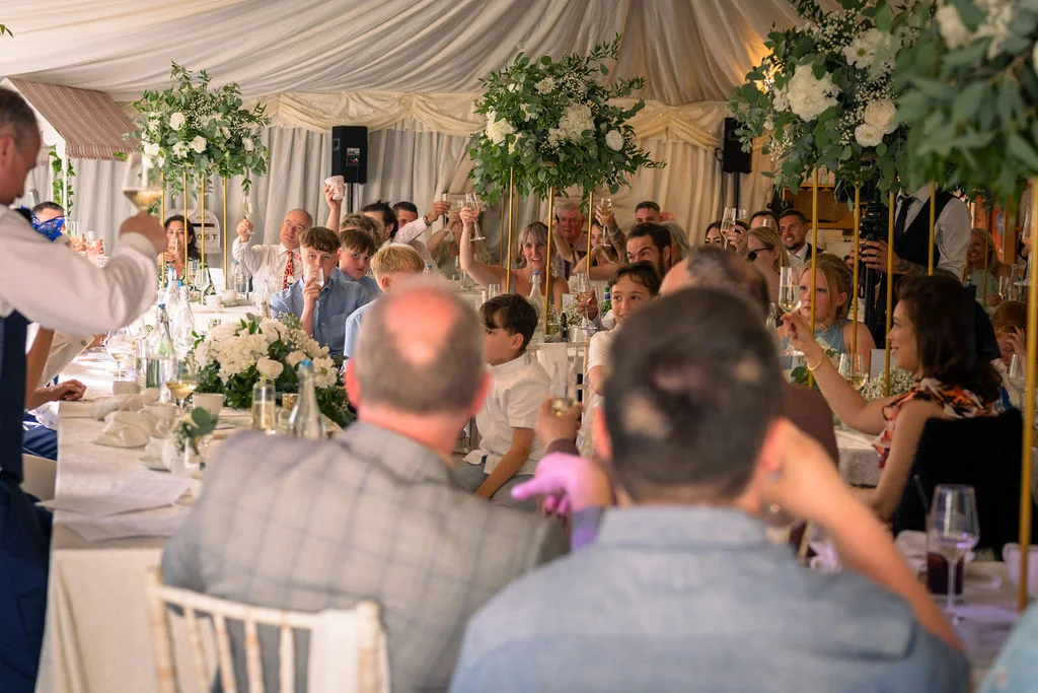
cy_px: 346
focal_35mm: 66
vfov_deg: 20.6
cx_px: 519
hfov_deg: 30.5
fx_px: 1903
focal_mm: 44
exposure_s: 1/200
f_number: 2.8
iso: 500
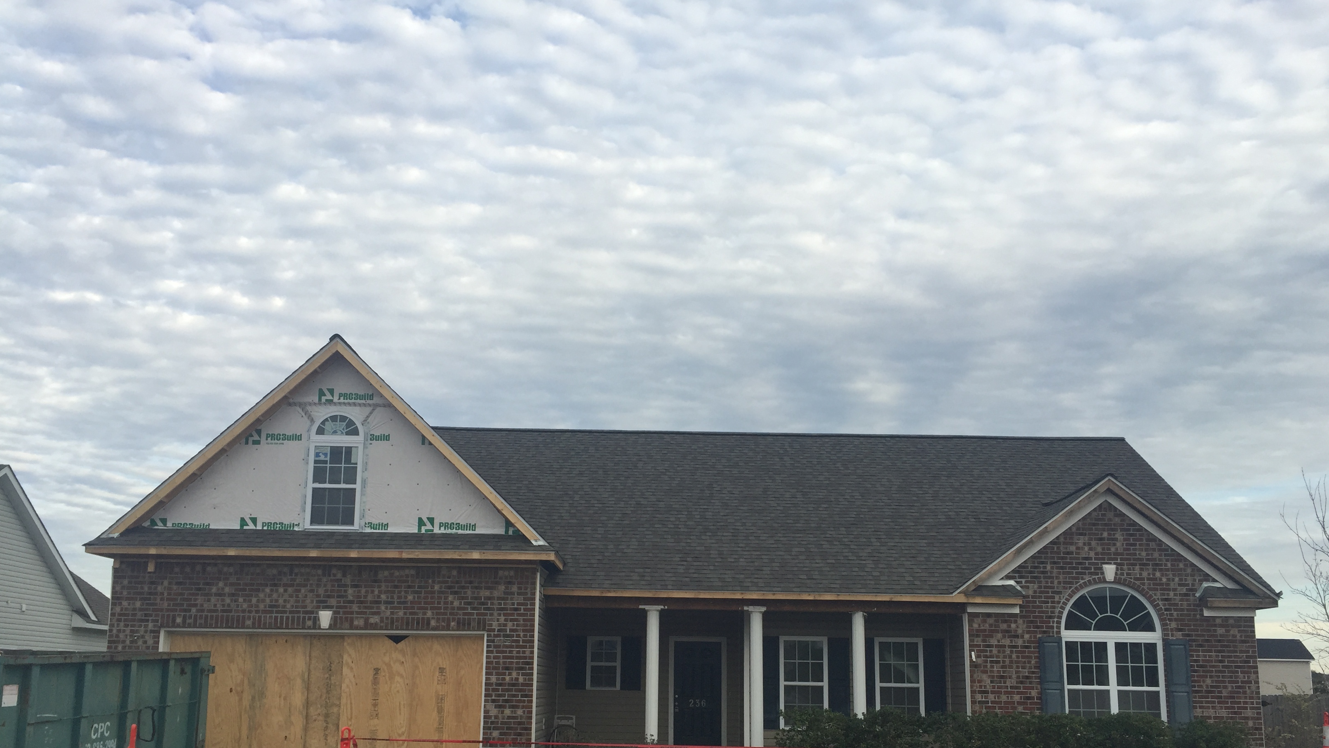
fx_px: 1128
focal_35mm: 32
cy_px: 503
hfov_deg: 61.0
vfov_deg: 36.3
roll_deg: -0.8
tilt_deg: +8.3
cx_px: 672
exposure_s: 1/682
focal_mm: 4.15
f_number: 2.2
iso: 32
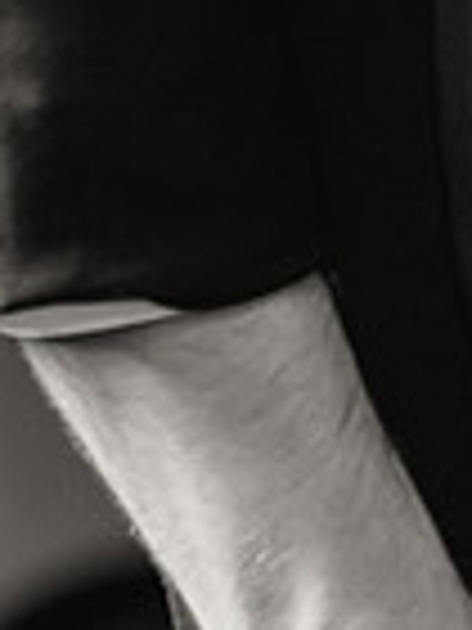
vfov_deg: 9.1
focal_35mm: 213
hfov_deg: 6.9
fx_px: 3872
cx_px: 752
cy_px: 840
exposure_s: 1/160
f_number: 2
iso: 1600
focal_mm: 50
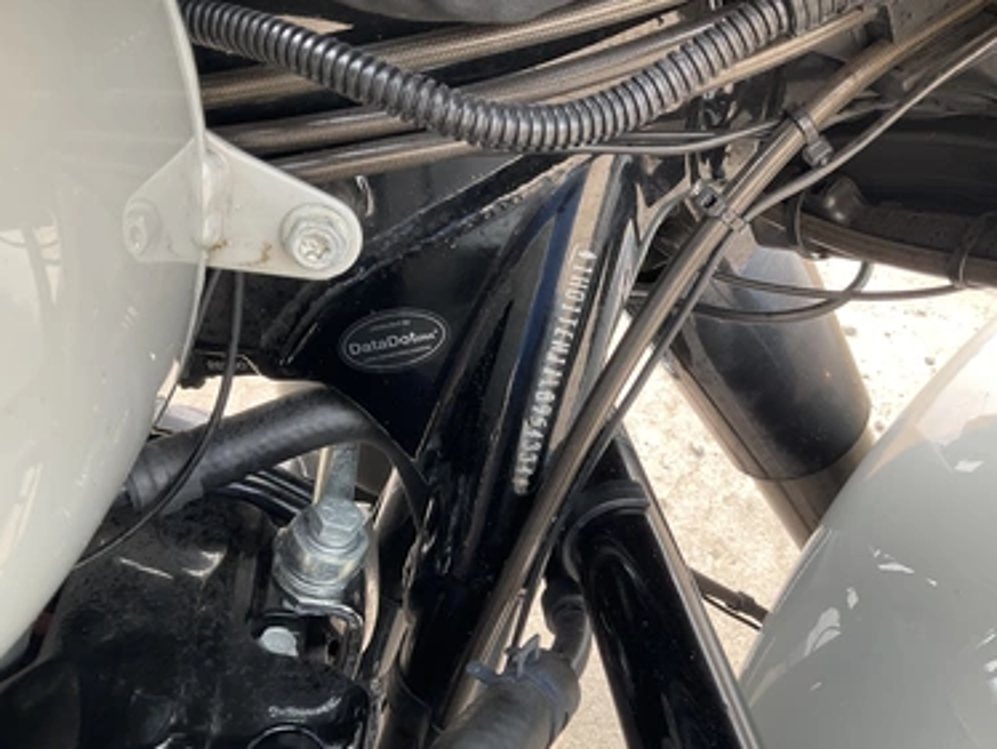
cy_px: 371
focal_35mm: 31
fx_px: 893
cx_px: 509
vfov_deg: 45.5
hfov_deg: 58.3
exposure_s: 1/122
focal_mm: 3
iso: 32
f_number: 1.8
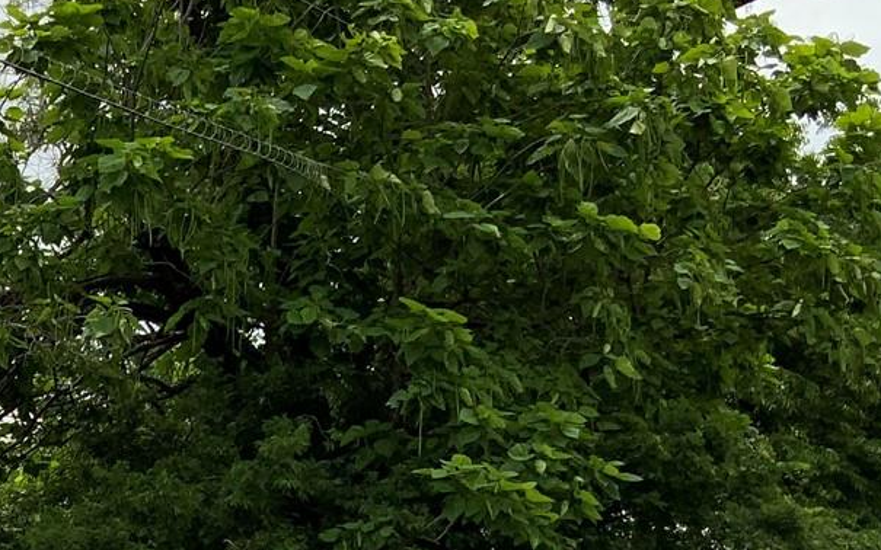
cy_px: 701
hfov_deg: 18.9
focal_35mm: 104
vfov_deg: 12.2
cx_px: -172
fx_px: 2497
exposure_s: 1/1912
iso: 16
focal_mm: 3
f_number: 1.8
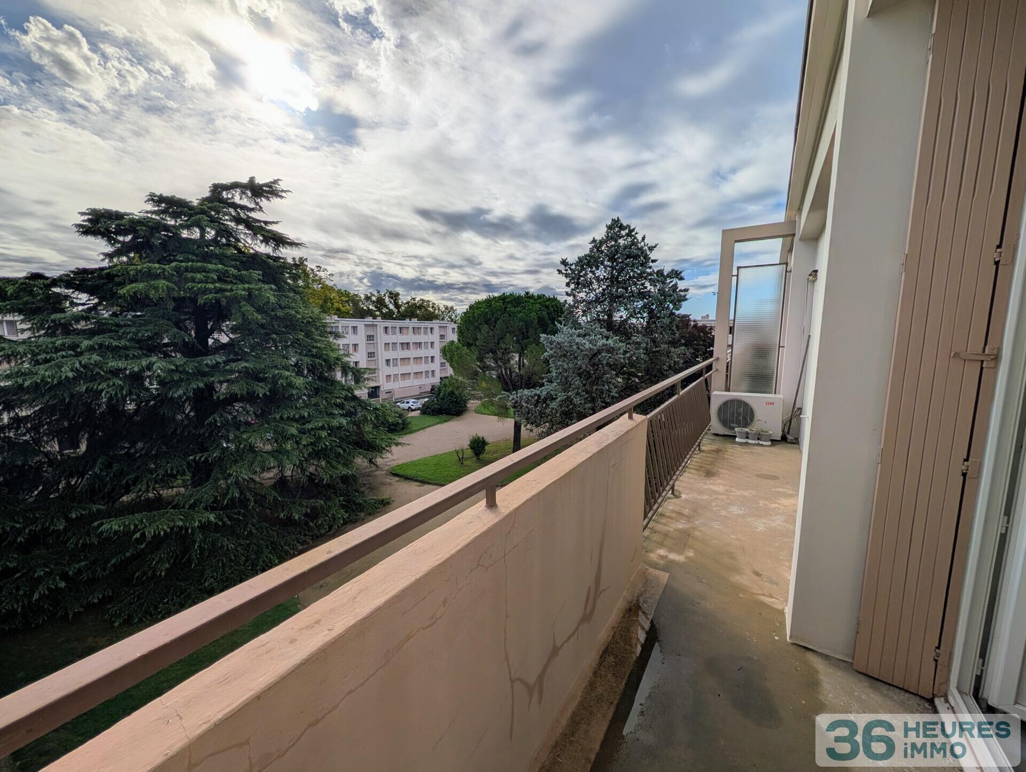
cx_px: 513
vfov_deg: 94.6
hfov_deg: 110.5
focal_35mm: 12
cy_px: 386
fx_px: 356
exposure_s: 1/14706
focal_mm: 2.02
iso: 45
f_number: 1.7
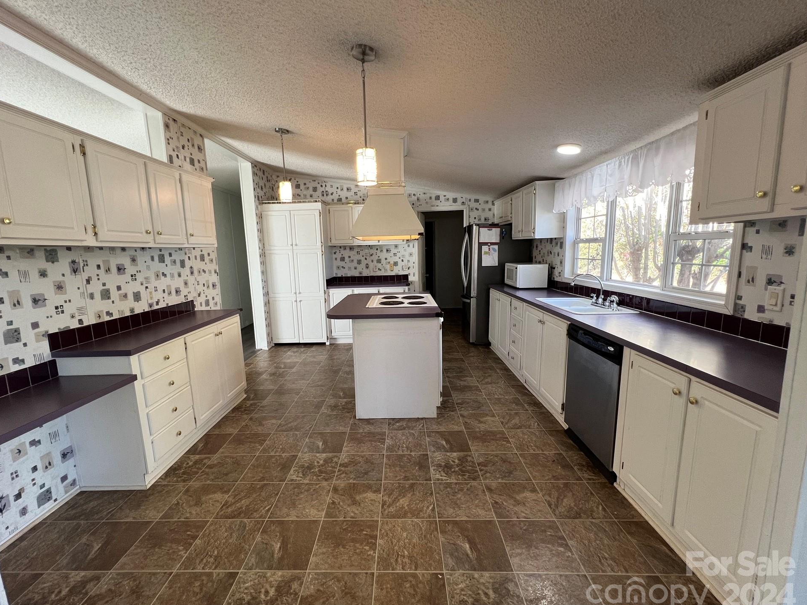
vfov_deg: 85.7
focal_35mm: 14
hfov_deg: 102.0
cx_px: 392
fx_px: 326
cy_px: 305
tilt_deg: -9.7
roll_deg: +1.4
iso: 160
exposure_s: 1/120
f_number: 1.8
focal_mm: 1.57
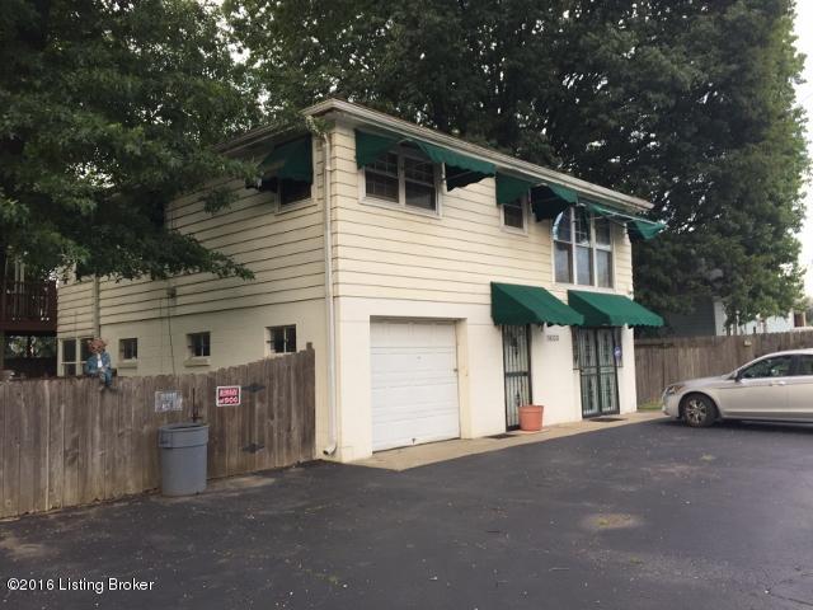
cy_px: 305
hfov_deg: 61.7
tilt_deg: +2.0
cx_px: 406
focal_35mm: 29
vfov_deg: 48.2
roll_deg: +1.0
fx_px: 681
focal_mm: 4.15
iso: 40
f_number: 2.2
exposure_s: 1/120
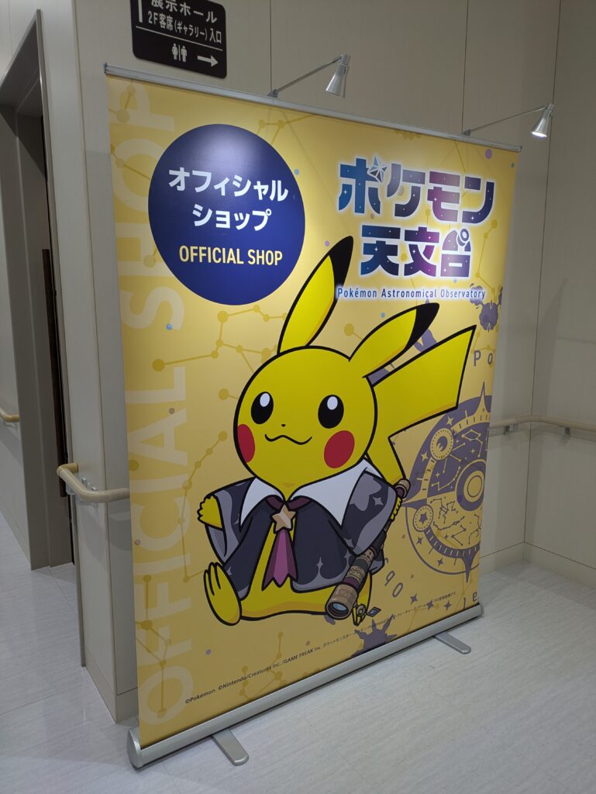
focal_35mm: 25
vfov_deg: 69.4
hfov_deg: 54.9
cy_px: 397
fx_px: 573
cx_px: 298
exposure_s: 1/25
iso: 41
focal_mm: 5.43
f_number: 1.89
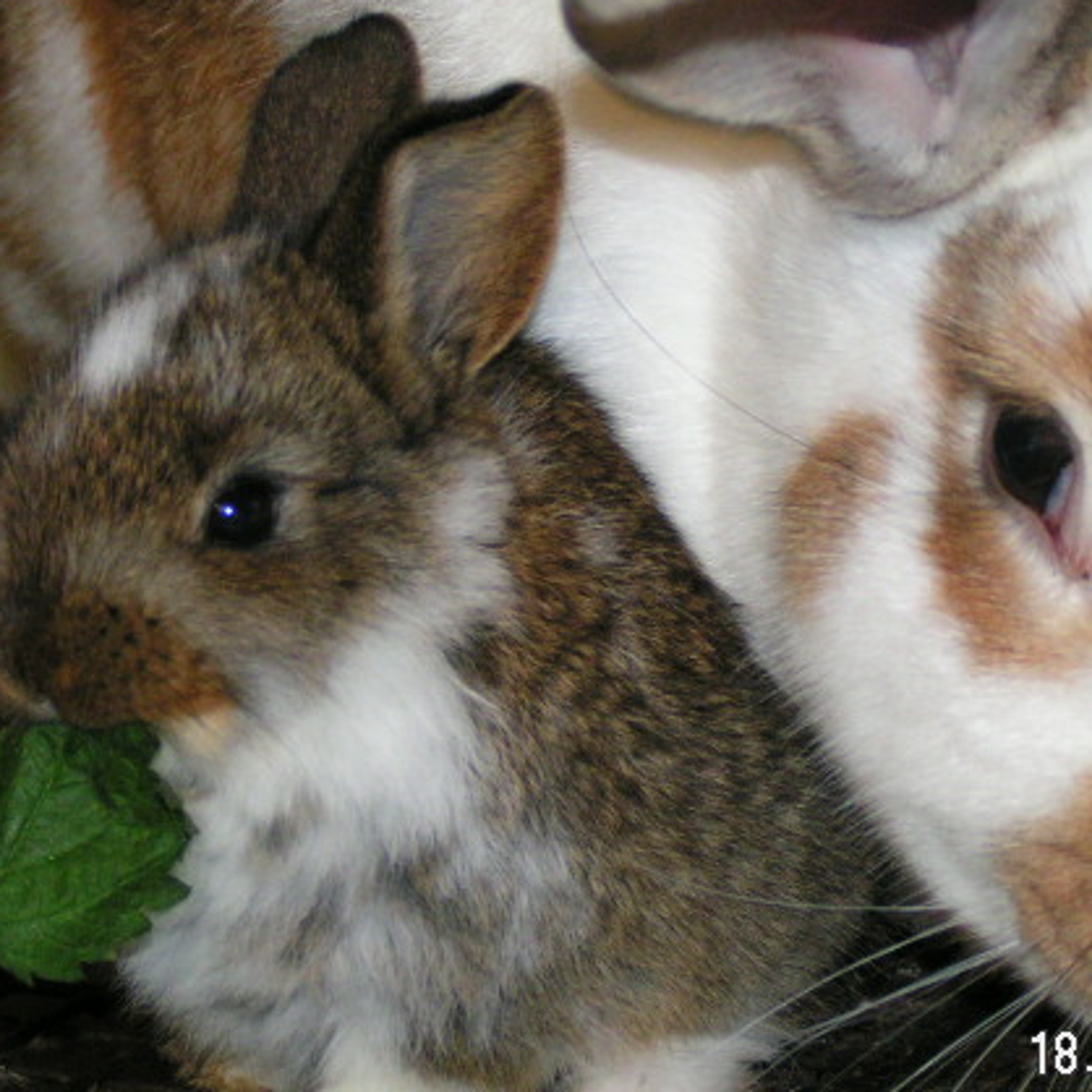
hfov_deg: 13.0
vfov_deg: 13.0
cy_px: 549
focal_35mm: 134
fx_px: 4783
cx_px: 593
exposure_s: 1/100
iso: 200
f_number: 3.5
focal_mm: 15.2
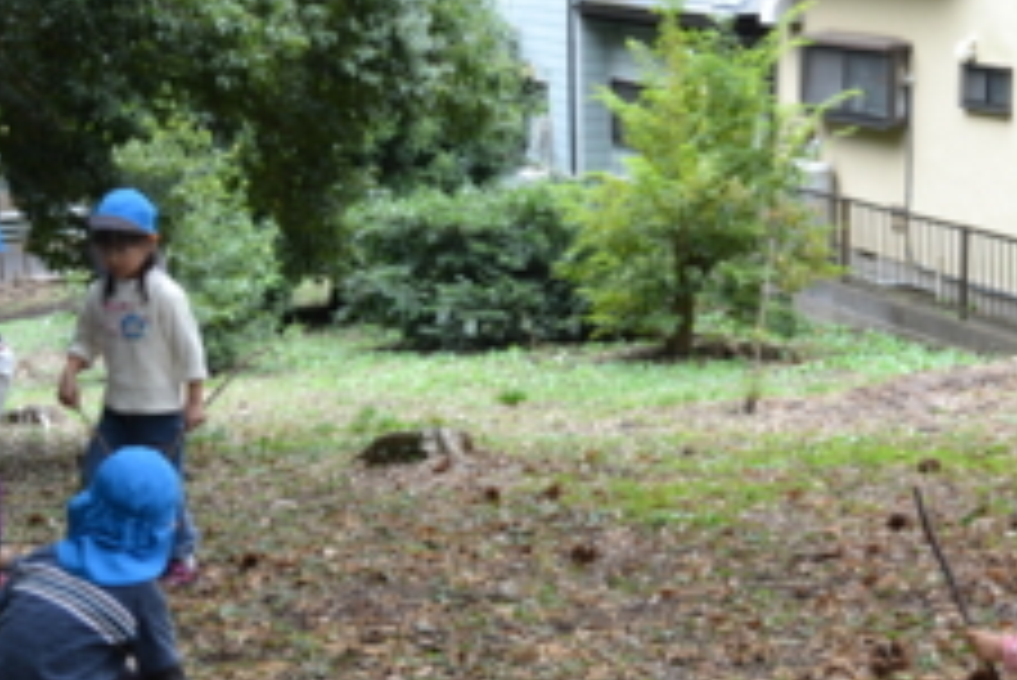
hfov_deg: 26.3
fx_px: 2173
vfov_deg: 17.7
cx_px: 526
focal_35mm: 77
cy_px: 426
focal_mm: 29
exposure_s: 1/100
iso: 400
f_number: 5
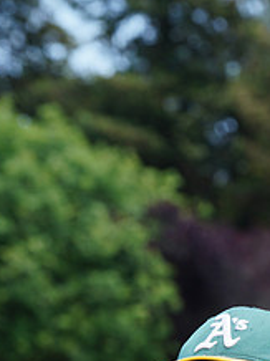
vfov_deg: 4.9
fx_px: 4241
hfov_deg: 3.6
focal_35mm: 407
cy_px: 467
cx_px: 216
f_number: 10
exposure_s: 1/200
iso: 200
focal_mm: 159
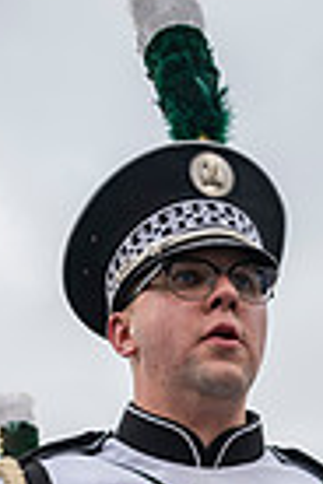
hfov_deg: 17.5
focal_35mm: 78
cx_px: 193
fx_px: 1050
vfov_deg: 22.4
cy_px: 677
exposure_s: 1/500
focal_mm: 24
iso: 100
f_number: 2.8
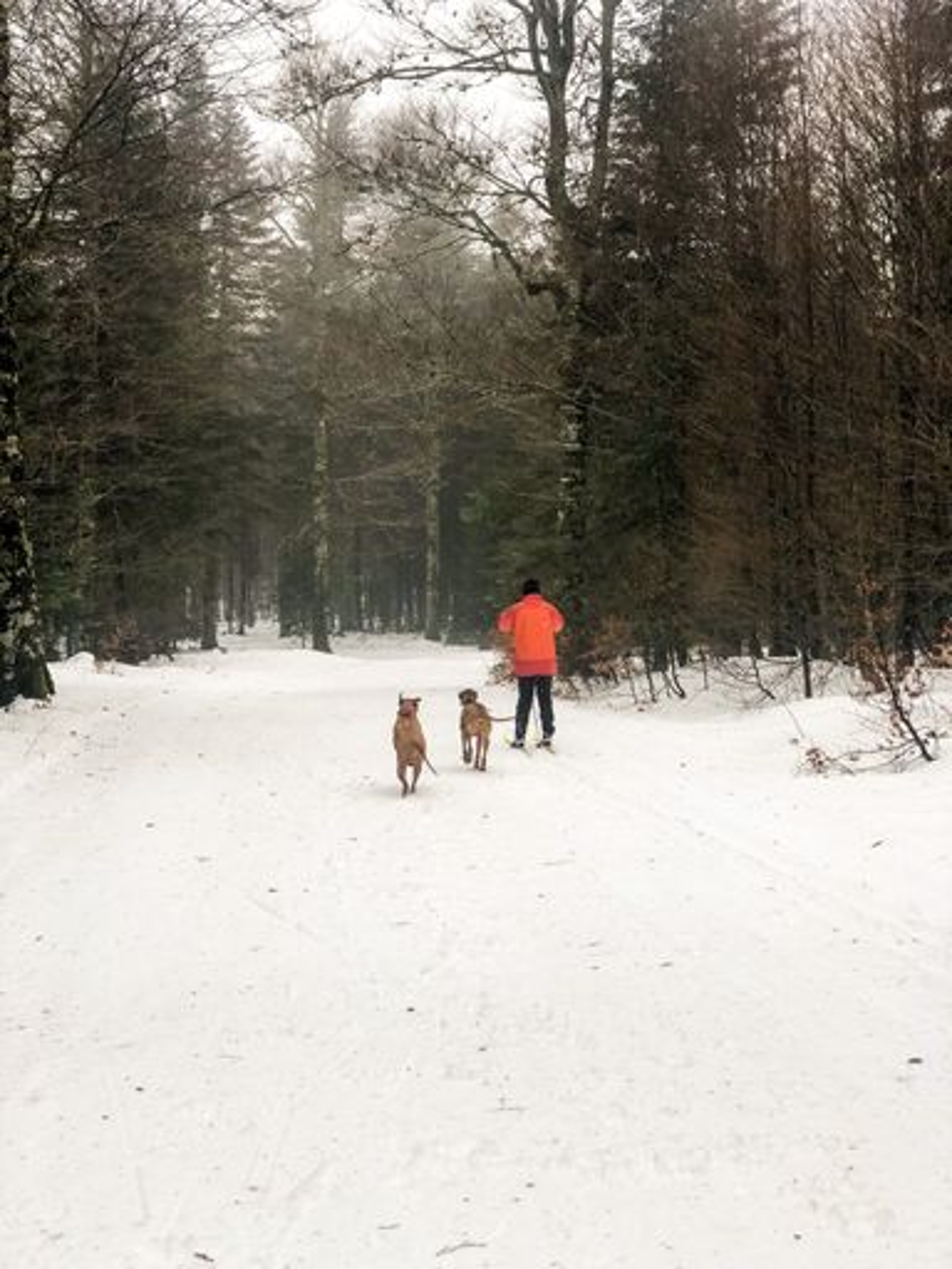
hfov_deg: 28.0
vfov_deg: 36.8
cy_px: 634
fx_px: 1907
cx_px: 476
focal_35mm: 52
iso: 25
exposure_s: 1/120
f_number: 2.4
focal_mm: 6
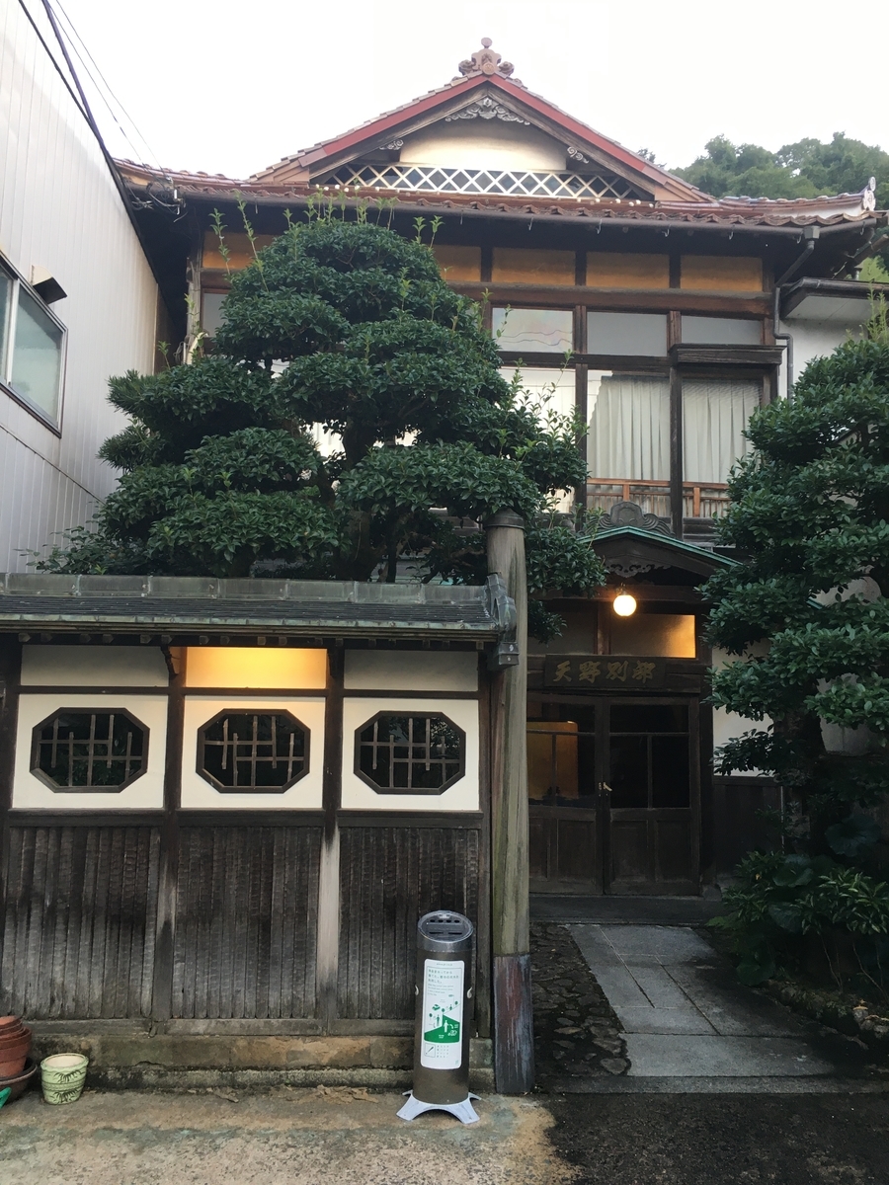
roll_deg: +0.0
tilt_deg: +8.0
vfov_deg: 61.7
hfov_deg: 48.2
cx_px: 444
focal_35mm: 29
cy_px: 592
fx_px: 993
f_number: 2.2
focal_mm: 4.15
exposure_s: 1/40
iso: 25
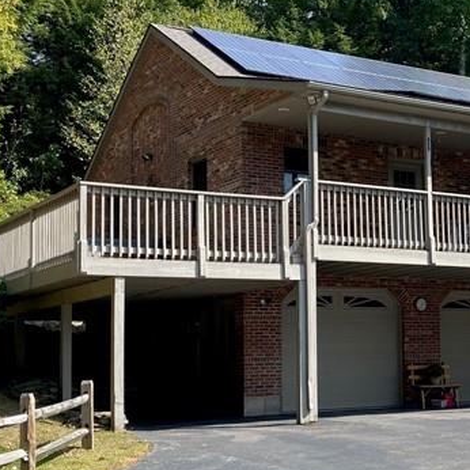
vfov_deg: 25.3
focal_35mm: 68
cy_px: 268
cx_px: 463
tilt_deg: +8.6
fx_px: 1045
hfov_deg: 24.3
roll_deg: +0.9
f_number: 1.8
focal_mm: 4.25
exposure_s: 1/1043
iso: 32
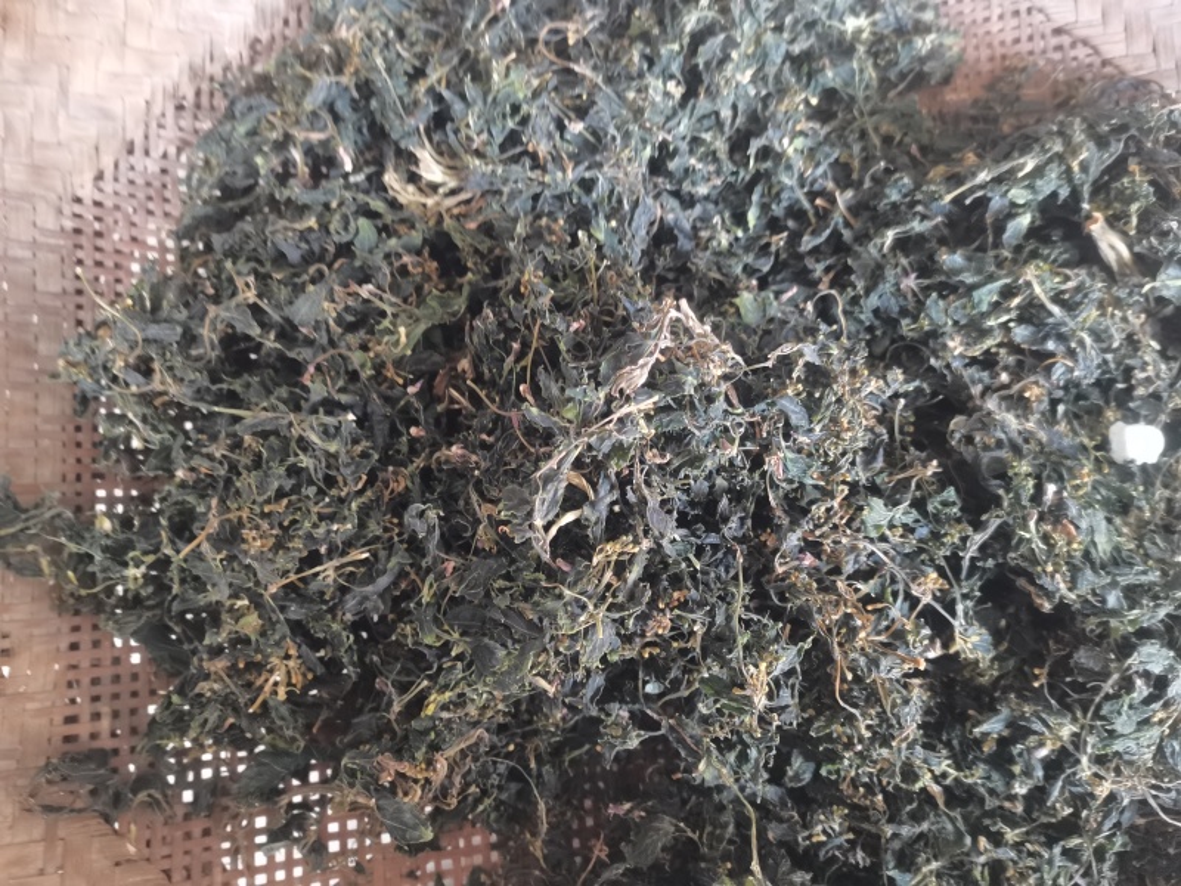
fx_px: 887
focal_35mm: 26
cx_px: 590
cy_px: 443
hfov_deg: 67.3
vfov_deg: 53.1
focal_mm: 5.58
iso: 1000
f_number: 1.8
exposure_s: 1/20
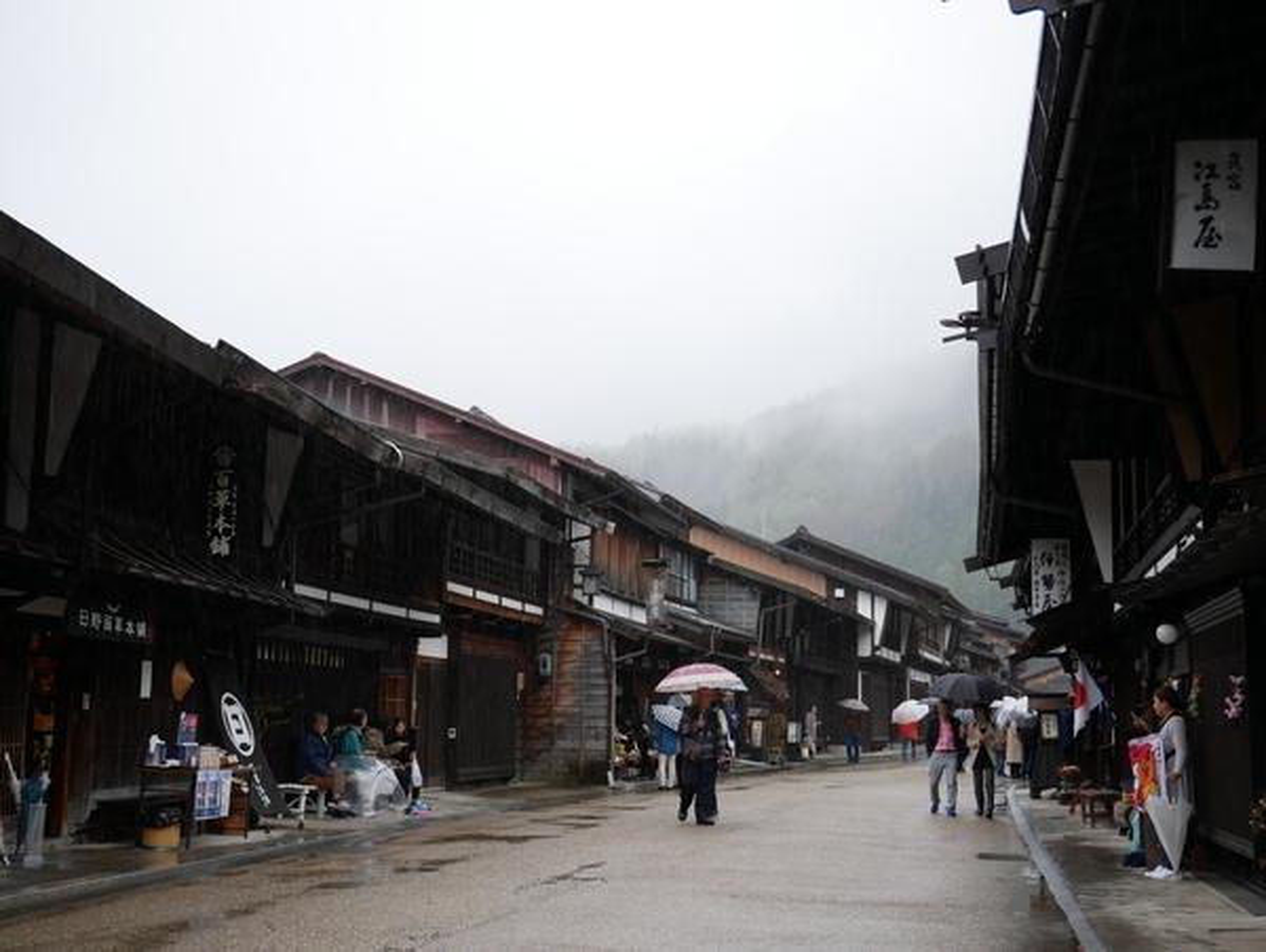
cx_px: 633
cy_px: 476
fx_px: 1684
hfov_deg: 41.2
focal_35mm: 46
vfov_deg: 31.6
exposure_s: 1/125
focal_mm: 23
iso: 200
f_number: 5
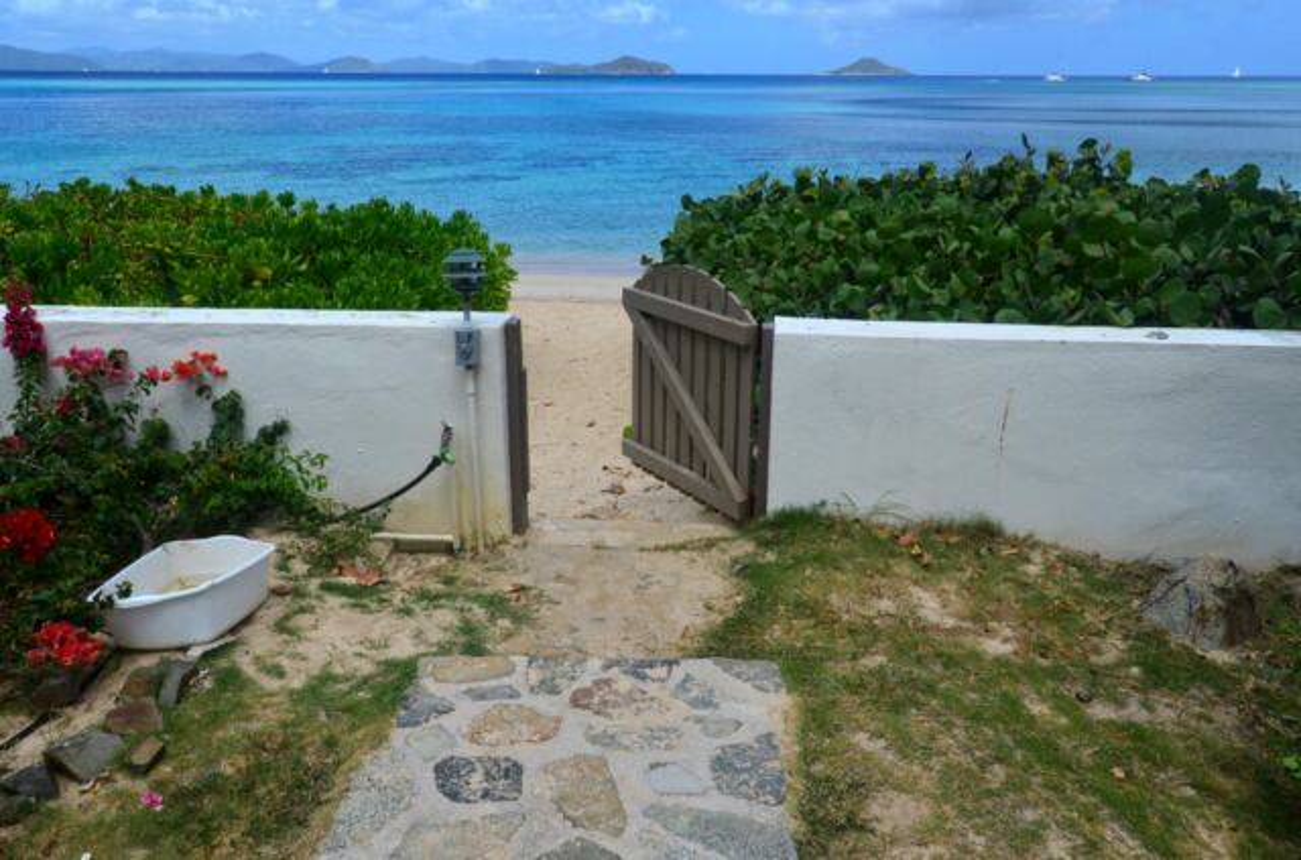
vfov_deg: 47.7
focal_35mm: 27
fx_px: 973
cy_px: 430
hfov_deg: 67.5
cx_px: 650
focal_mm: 18
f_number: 16
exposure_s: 1/160
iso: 200
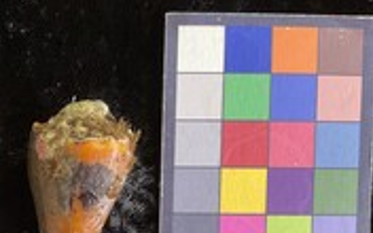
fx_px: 620
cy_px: 207
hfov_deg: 31.8
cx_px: 32
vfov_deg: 20.9
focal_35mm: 61
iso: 125
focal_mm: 3
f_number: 1.8
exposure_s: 1/60
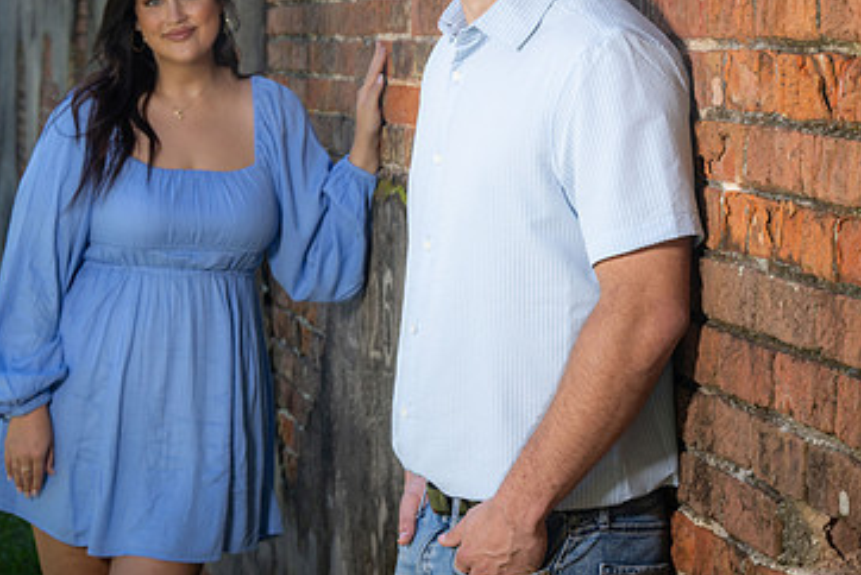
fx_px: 3255
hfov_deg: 15.1
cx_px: 397
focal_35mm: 136
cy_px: 170
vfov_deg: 10.1
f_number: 10
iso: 100
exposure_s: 1/125
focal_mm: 85
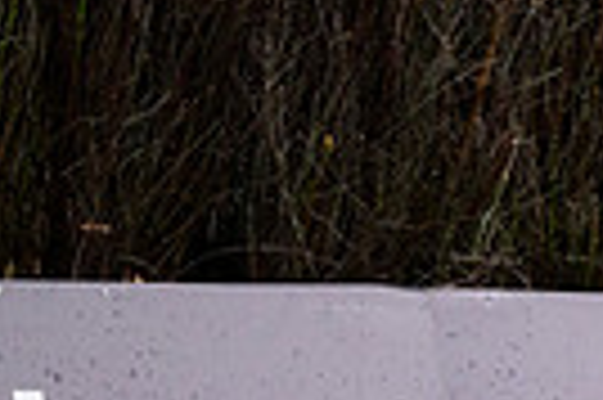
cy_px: -231
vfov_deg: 1.3
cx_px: 1292
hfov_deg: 1.9
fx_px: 18101
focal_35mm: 1082
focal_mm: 250
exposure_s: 1/1600
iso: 1600
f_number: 5.6
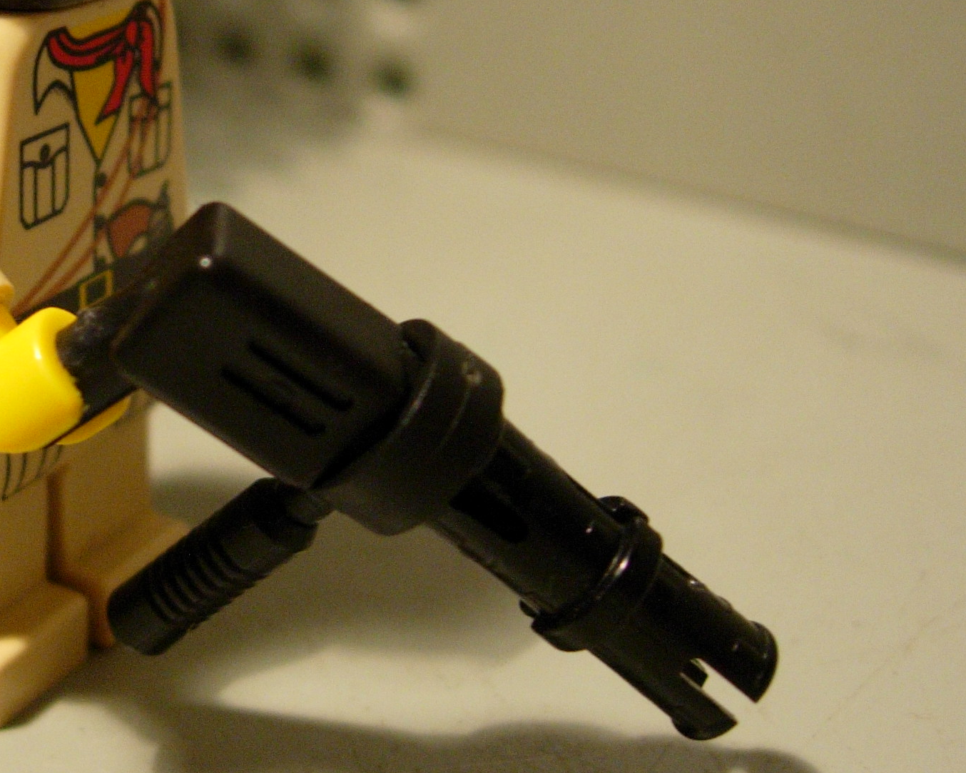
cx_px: 76
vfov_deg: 21.5
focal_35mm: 71
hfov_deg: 25.8
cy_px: 300
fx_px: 2030
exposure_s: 1/27.6
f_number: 2.8
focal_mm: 7.8
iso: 200
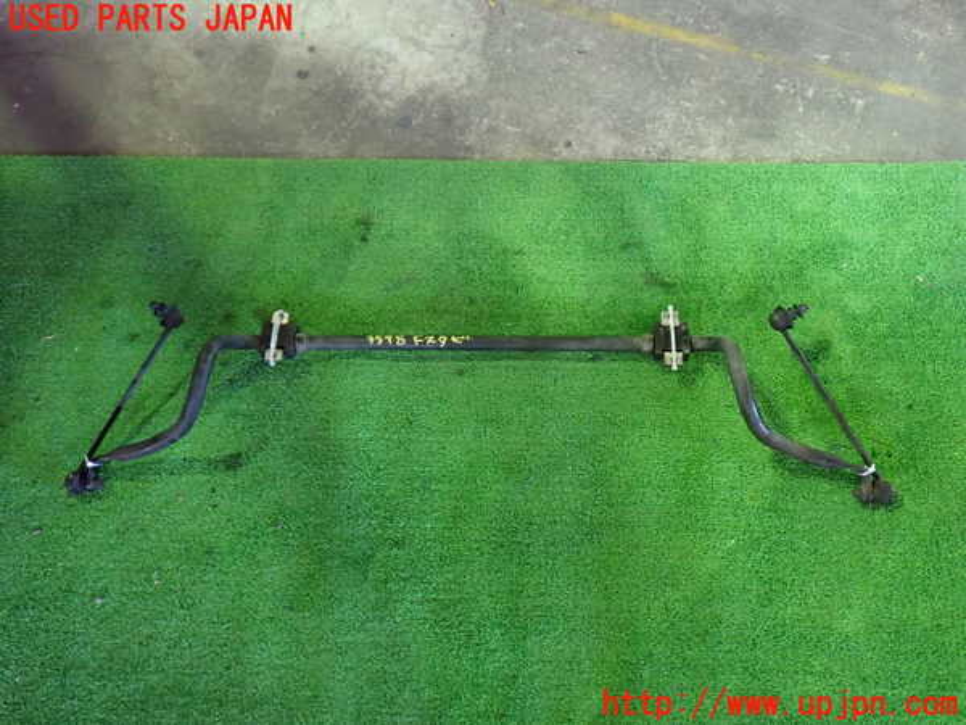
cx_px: 483
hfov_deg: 60.0
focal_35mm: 30
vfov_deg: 46.8
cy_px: 362
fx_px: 837
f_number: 2.3
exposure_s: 1/30
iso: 800
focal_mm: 5.4
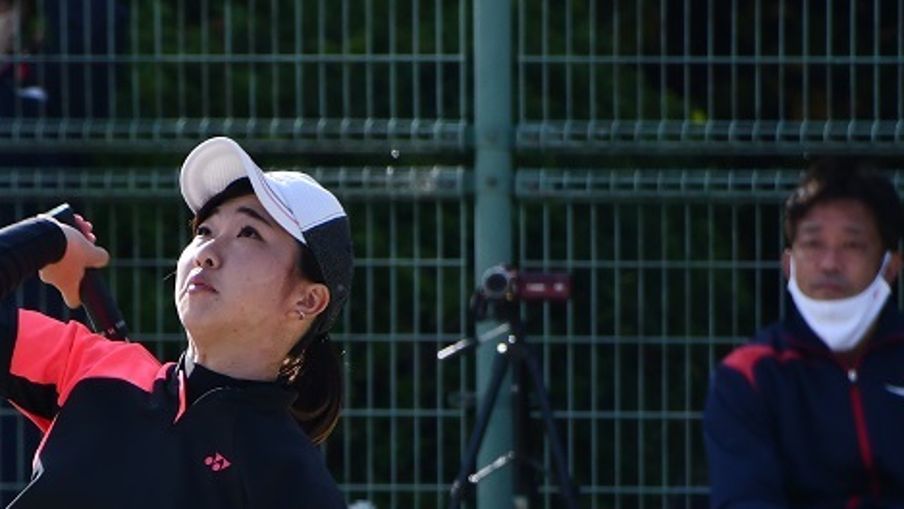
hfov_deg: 2.0
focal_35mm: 1071
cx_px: 229
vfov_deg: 1.1
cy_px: 632
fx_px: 25677
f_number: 6.3
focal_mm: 240
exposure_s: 1/1600
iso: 400
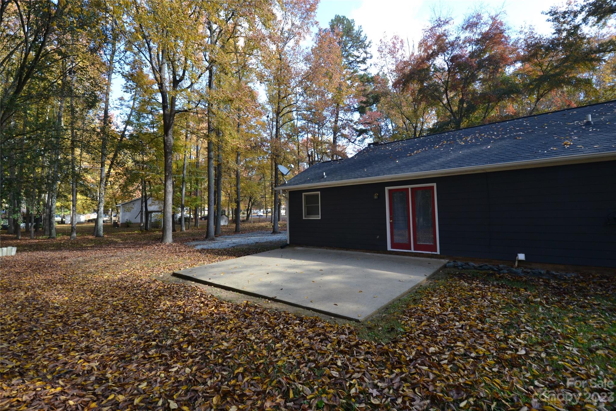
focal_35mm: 15
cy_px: 206
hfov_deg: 100.4
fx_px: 257
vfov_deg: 77.3
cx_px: 308
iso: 220
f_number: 5.6
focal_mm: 10
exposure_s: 1/125
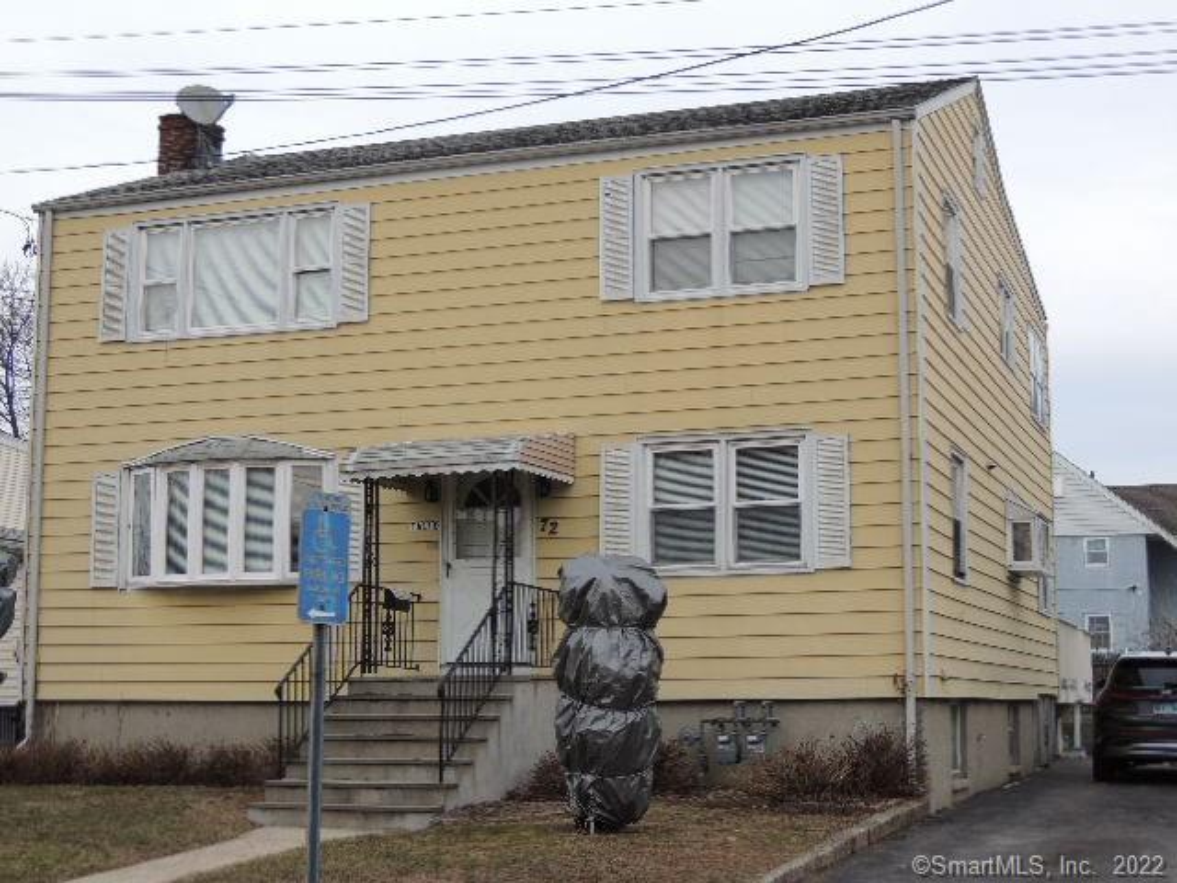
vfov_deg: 26.6
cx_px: 588
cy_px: 442
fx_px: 1870
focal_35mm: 55
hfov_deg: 34.9
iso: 100
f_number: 3.7
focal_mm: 9.8
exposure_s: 1/250
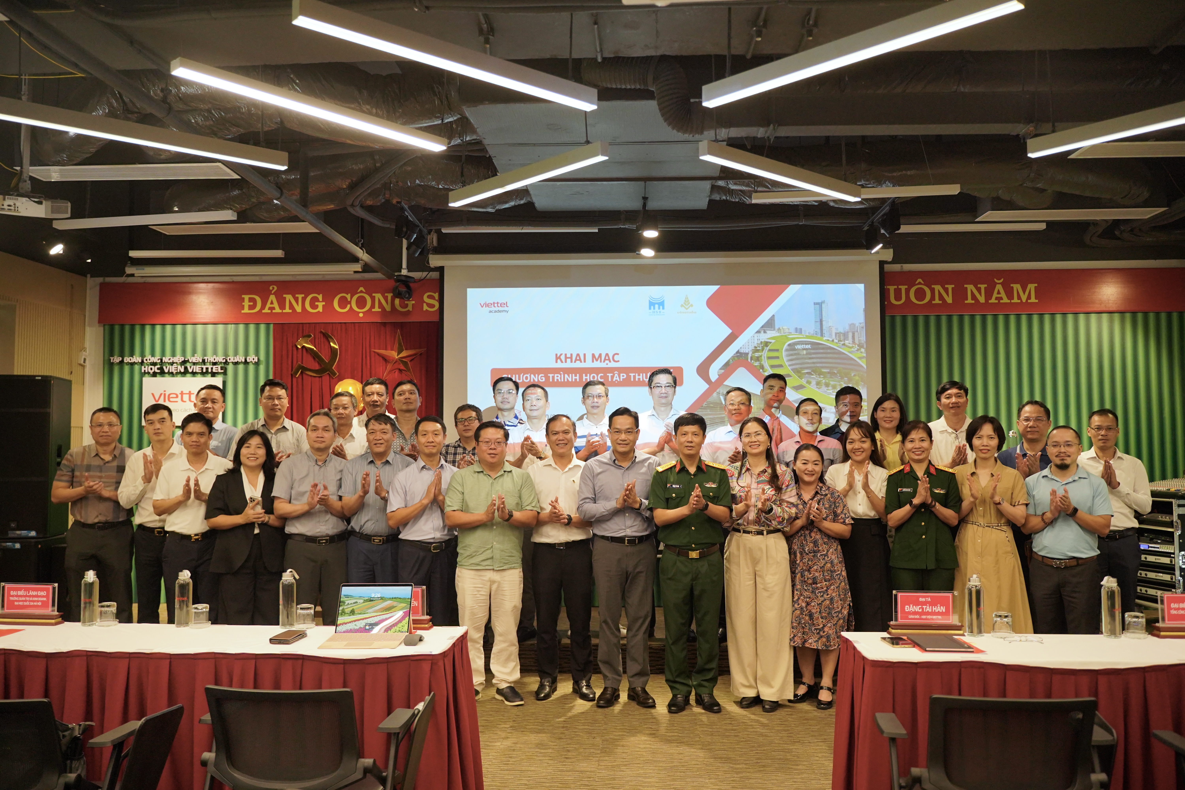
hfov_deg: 61.9
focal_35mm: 30
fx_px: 987
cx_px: 592
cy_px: 395
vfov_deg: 43.6
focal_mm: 30
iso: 2000
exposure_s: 1/400
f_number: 2.8
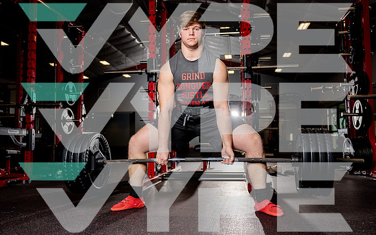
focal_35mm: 33
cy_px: 118
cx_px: 188
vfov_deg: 38.3
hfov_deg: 58.1
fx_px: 338
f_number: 4
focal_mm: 32
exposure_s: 1/250
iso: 100
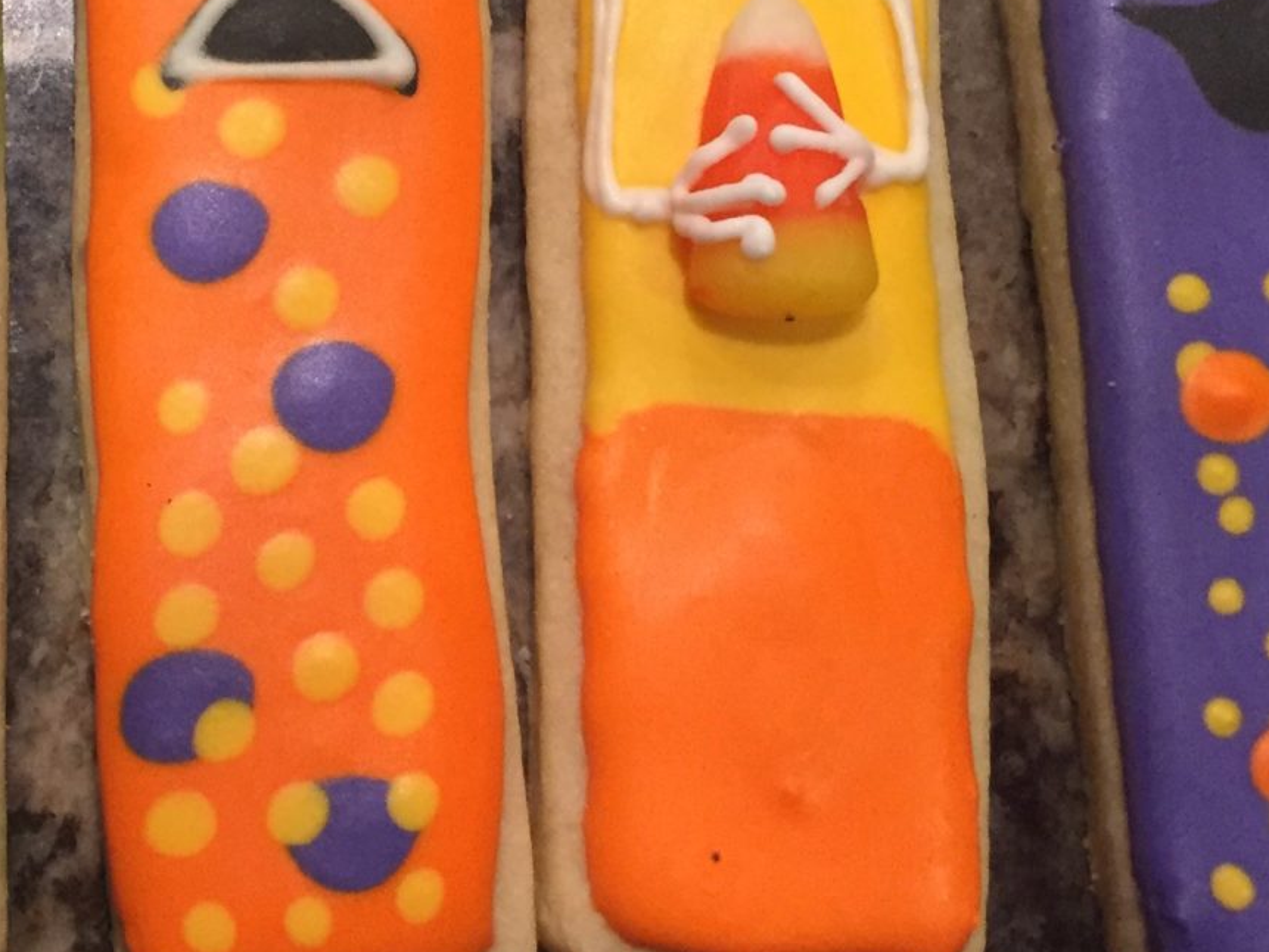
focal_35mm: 69
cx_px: 66
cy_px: 212
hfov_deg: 26.9
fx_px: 2530
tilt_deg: -78.7
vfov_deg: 21.1
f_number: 2.2
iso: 200
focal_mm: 4.15
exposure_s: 1/30
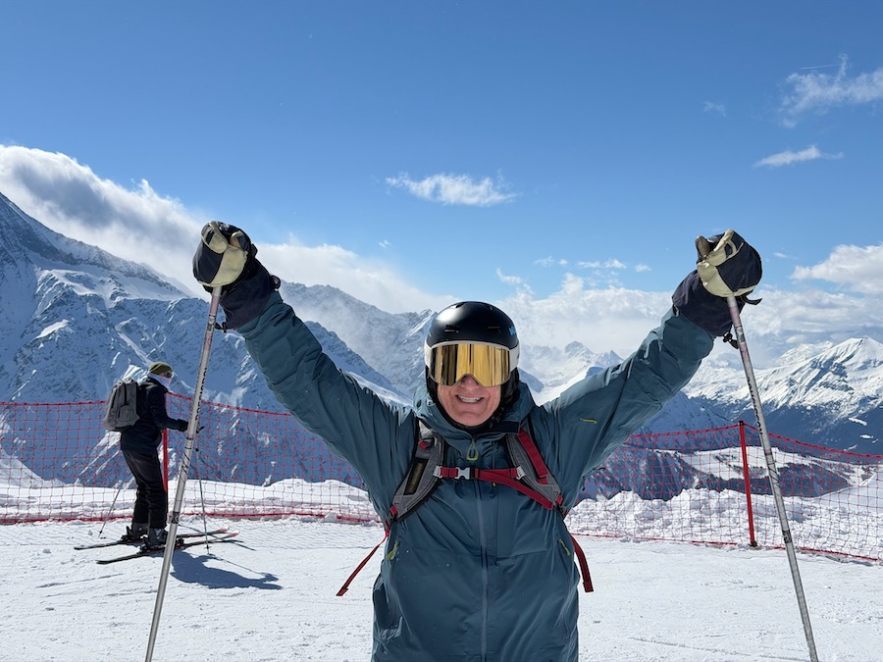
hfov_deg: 39.7
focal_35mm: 48
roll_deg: +1.6
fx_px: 1224
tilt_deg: +0.9
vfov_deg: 30.3
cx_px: 442
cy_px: 331
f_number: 1.78
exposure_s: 1/13333
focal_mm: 6.76
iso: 64
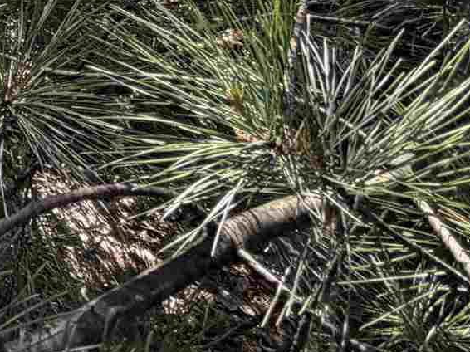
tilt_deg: +8.9
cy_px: -535
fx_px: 1031
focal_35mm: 76
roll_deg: +2.1
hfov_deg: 17.0
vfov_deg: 13.3
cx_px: -527
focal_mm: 2.22
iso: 40
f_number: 2.2
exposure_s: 1/139
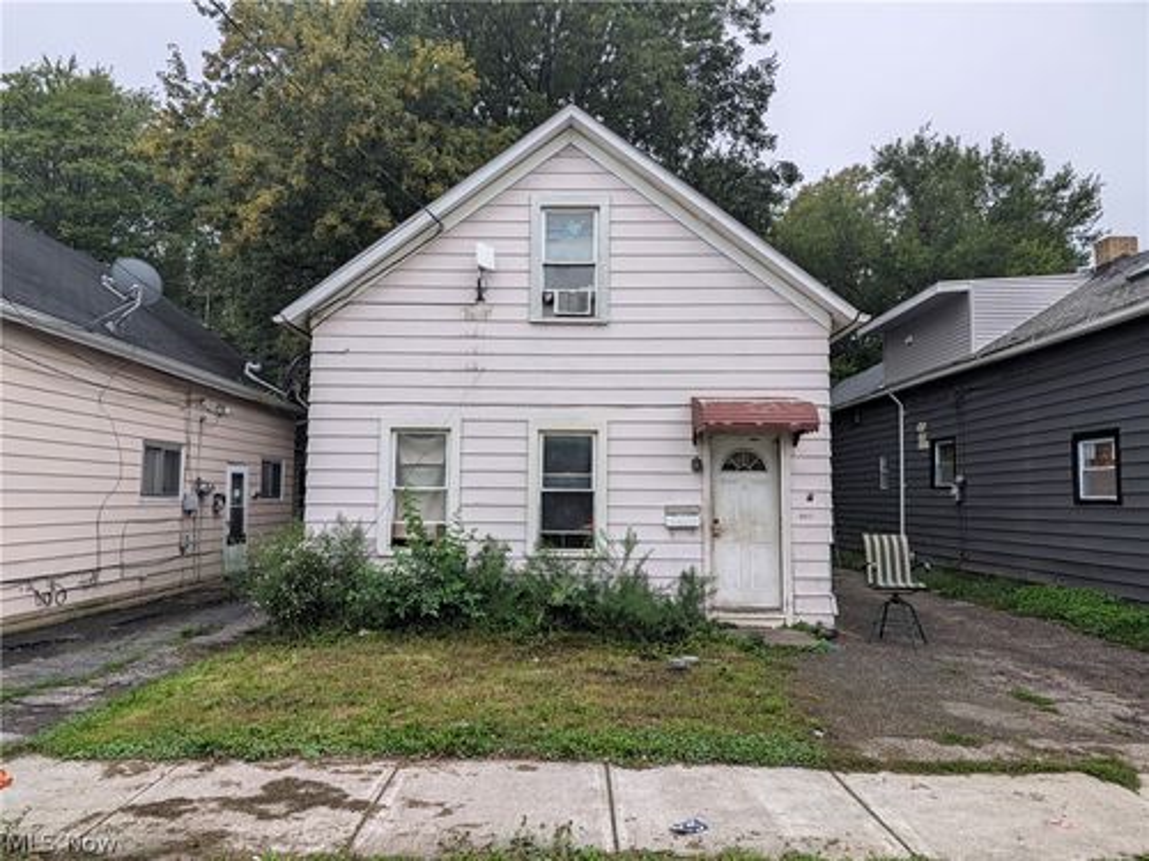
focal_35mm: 23
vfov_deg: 58.9
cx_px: 574
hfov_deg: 73.9
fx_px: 763
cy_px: 430
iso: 17
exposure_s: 1/181
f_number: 1.7
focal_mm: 5.28
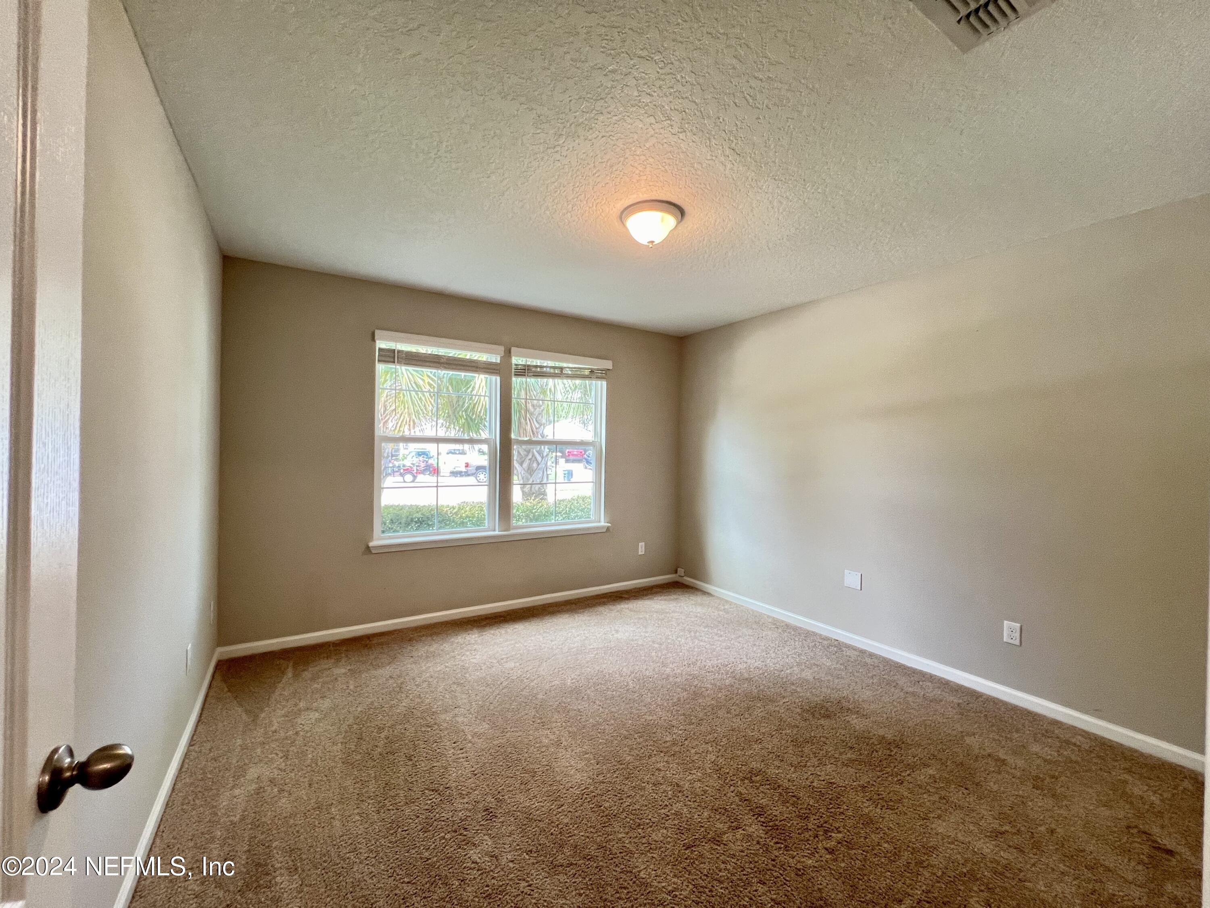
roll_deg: -0.9
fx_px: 454
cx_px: 605
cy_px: 454
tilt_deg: -2.1
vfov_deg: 89.9
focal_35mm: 13
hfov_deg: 106.2
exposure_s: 1/60
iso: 200
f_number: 1.8
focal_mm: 1.57
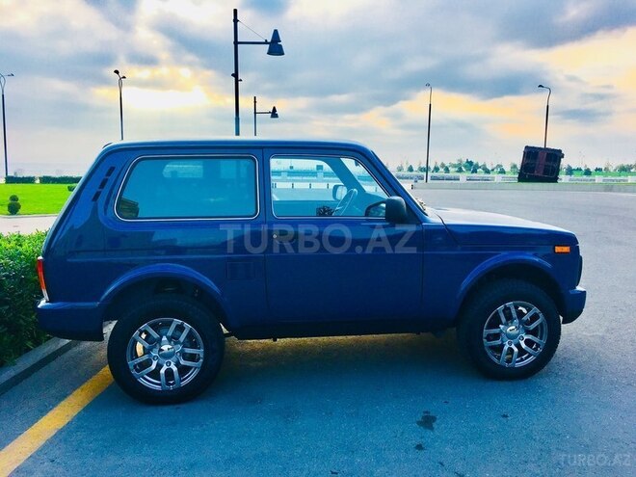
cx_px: 318
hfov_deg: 61.7
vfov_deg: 48.2
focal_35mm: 29
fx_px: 533
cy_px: 238
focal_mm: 4.15
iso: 25
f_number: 2.2
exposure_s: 1/699
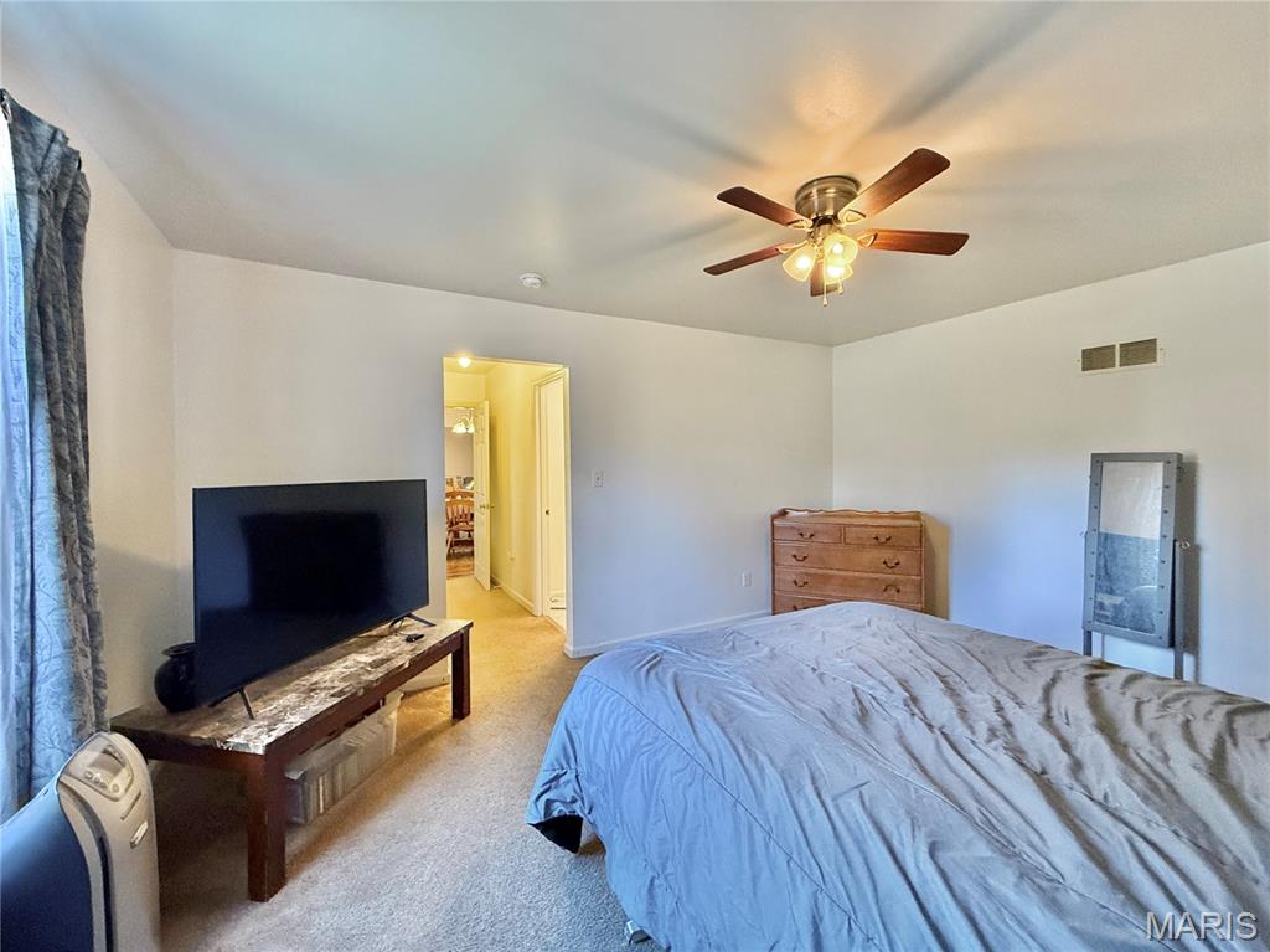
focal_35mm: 14
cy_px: 476
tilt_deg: -0.7
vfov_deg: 85.6
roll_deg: +0.3
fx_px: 513
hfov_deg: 102.1
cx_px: 635
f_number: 2.2
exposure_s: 1/60
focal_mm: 2.22
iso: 500
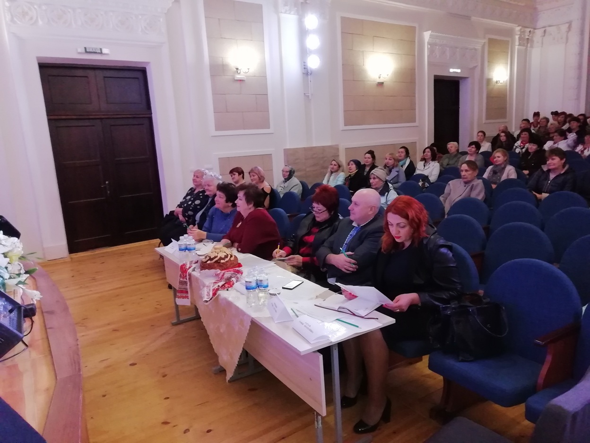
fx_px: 443
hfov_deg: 67.3
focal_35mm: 26
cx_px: 295
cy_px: 222
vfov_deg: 53.1
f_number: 2.2
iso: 400
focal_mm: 3.46
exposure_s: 1/25
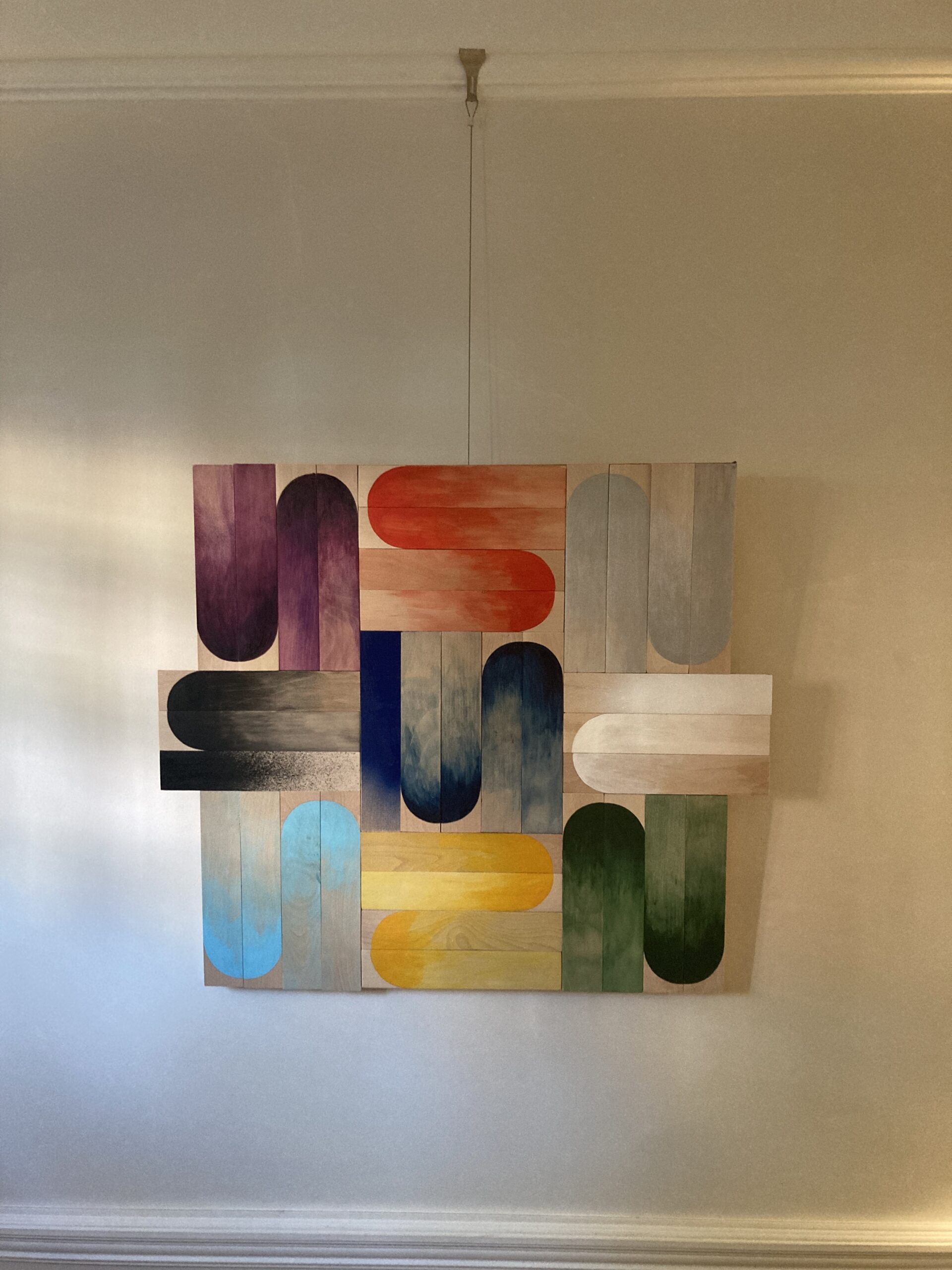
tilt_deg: -1.1
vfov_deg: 63.4
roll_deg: +0.1
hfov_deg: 49.7
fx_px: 1027
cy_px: 635
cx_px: 476
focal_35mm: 28
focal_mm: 3.99
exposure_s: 1/33
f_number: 1.8
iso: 400
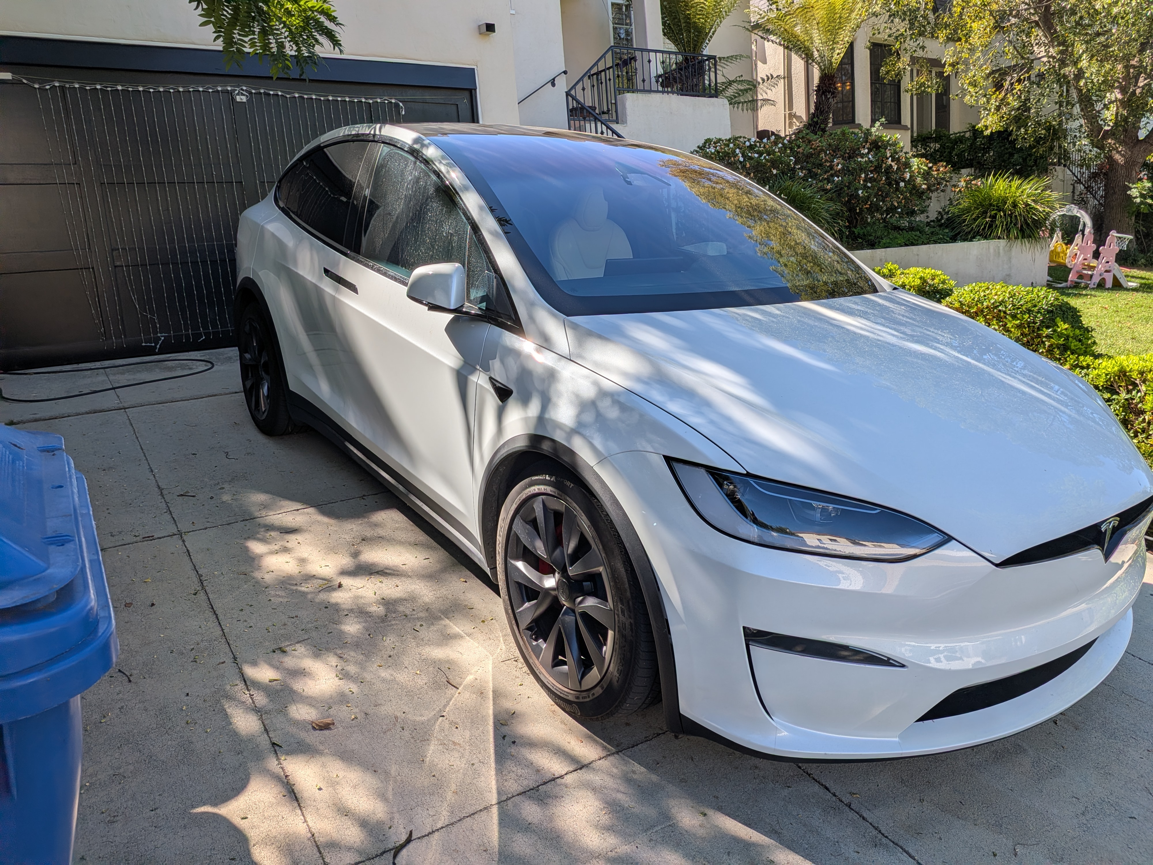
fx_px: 799
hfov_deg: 71.6
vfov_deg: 56.8
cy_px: 432
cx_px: 576
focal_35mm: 24
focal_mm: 4.53
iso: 37
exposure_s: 1/1754
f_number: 1.7
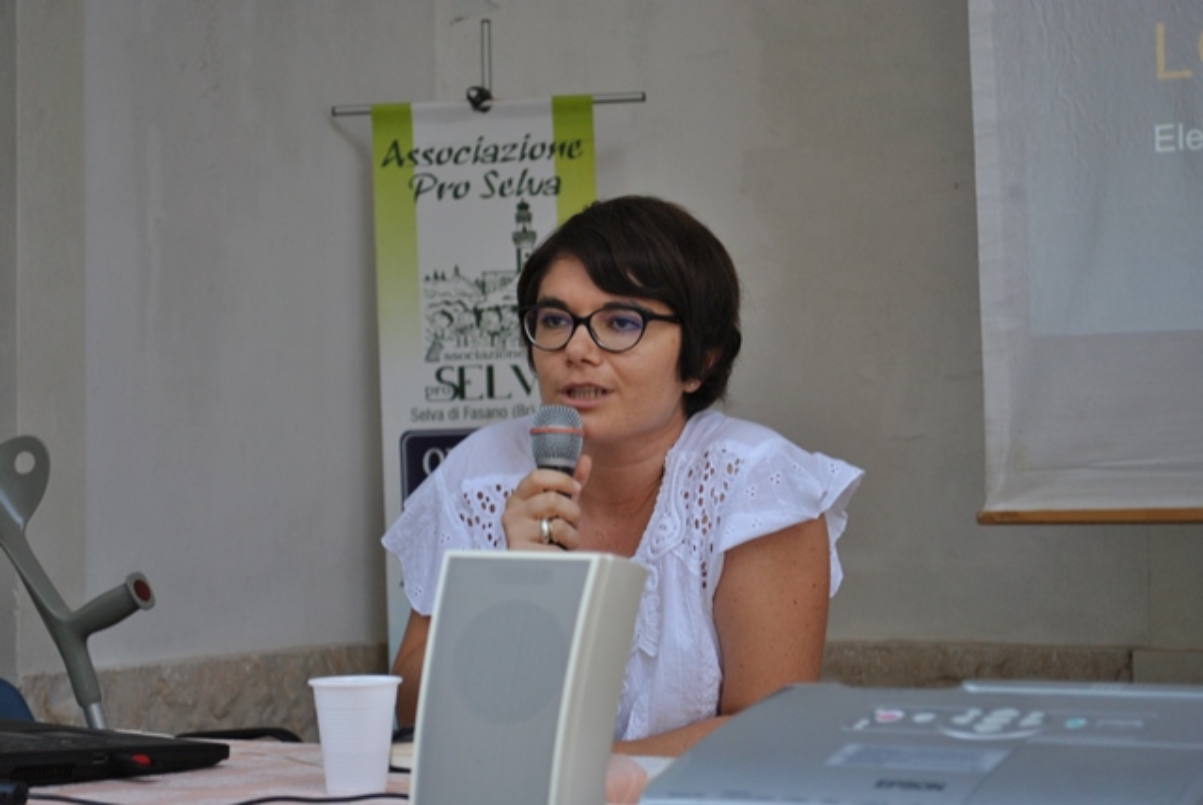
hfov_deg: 24.6
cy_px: 402
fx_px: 2759
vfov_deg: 16.6
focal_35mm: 82
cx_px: 602
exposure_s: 1/30
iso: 360
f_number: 5.6
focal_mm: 55
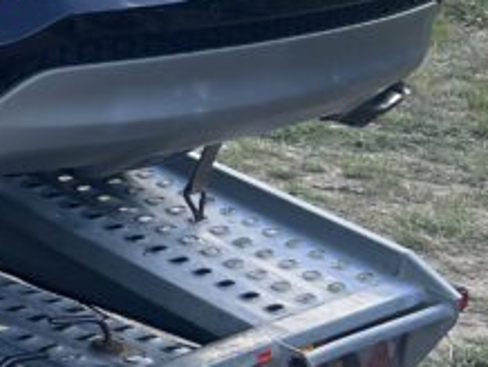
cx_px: -517
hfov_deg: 13.6
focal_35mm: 122
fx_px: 1722
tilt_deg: -10.2
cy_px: -85
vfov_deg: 11.9
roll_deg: -2.7
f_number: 1.5
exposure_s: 1/597
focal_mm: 5.7
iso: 50
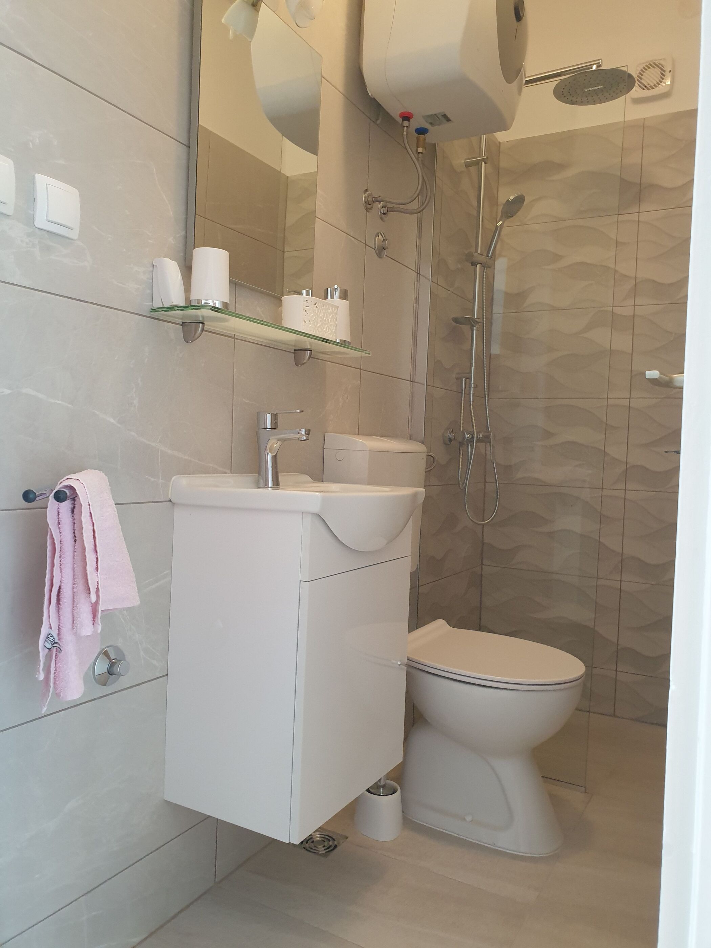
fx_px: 712
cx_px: 356
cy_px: 474
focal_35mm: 26
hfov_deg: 53.1
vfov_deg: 67.3
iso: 320
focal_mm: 4.3
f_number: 2.4
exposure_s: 1/50
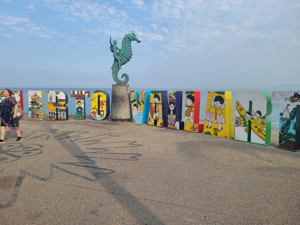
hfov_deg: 67.3
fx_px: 225
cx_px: 150
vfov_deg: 53.1
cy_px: 112
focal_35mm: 26
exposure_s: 1/1480
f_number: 1.8
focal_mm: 5.4
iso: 40
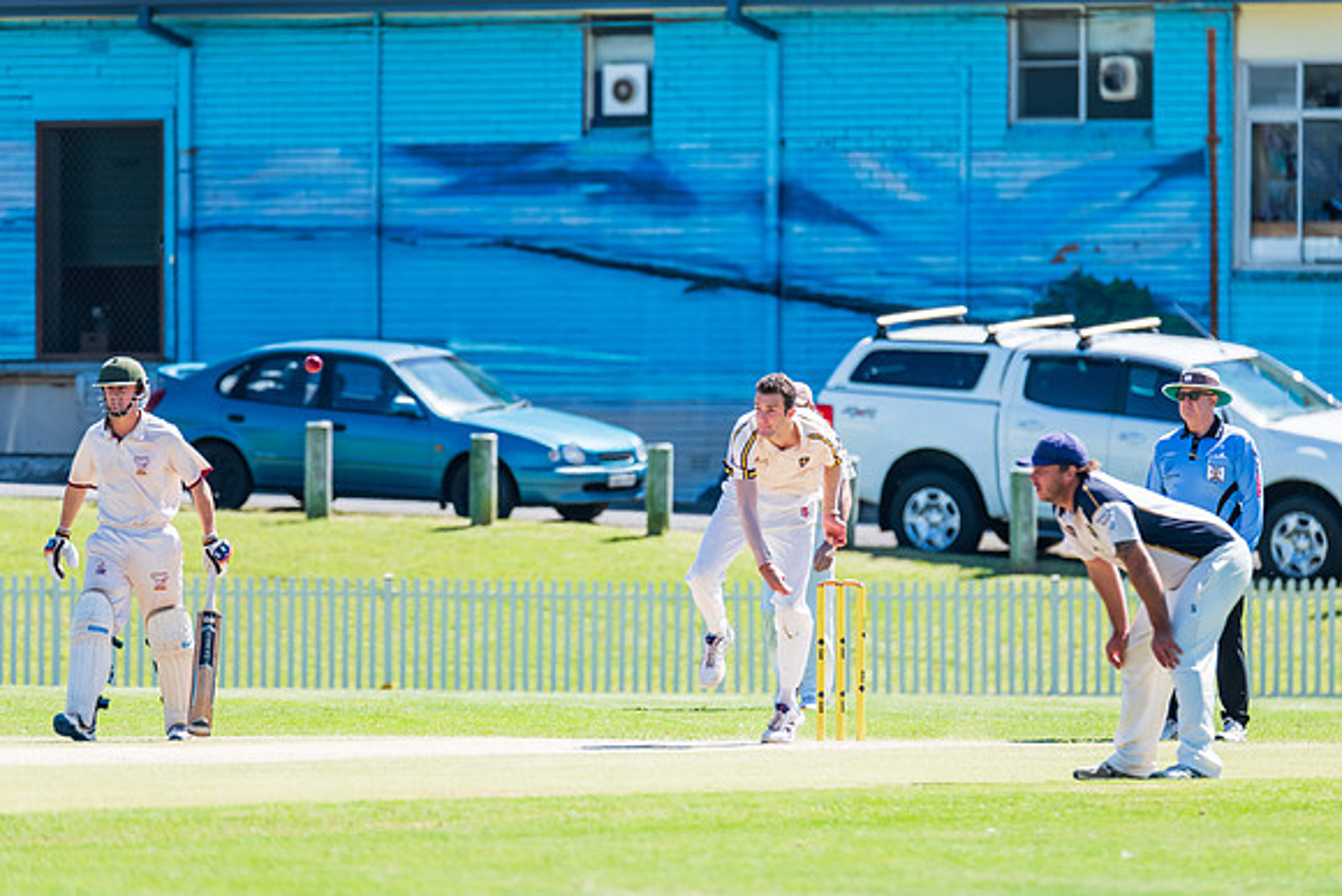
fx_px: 18336
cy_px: 417
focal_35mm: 492
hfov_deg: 4.2
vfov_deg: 2.8
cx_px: 717
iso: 640
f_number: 8
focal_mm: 460
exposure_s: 1/1600
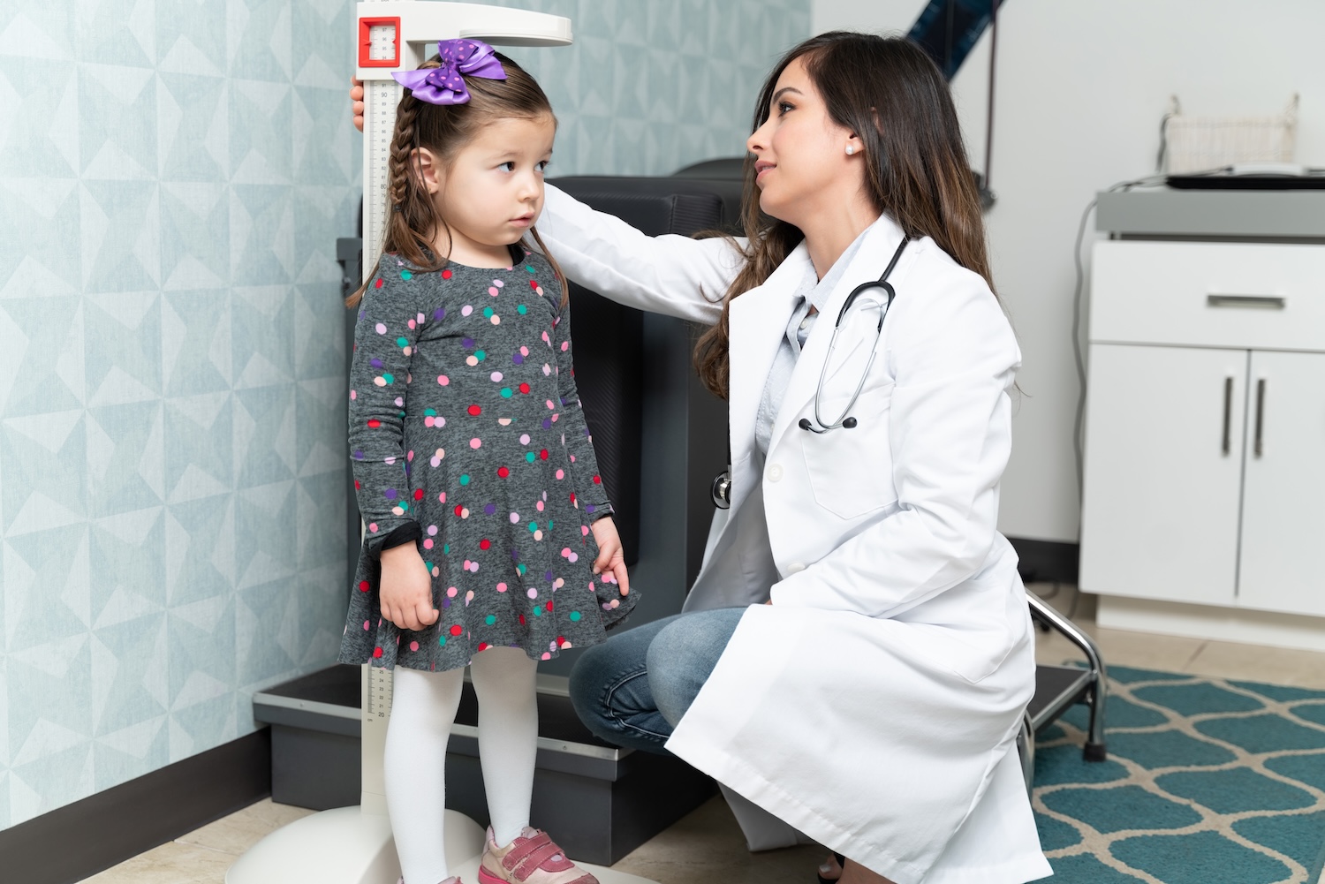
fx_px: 1767
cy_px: 442
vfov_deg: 28.1
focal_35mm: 48
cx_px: 662
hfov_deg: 41.1
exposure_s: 1/200
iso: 100
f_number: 2.8
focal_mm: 48
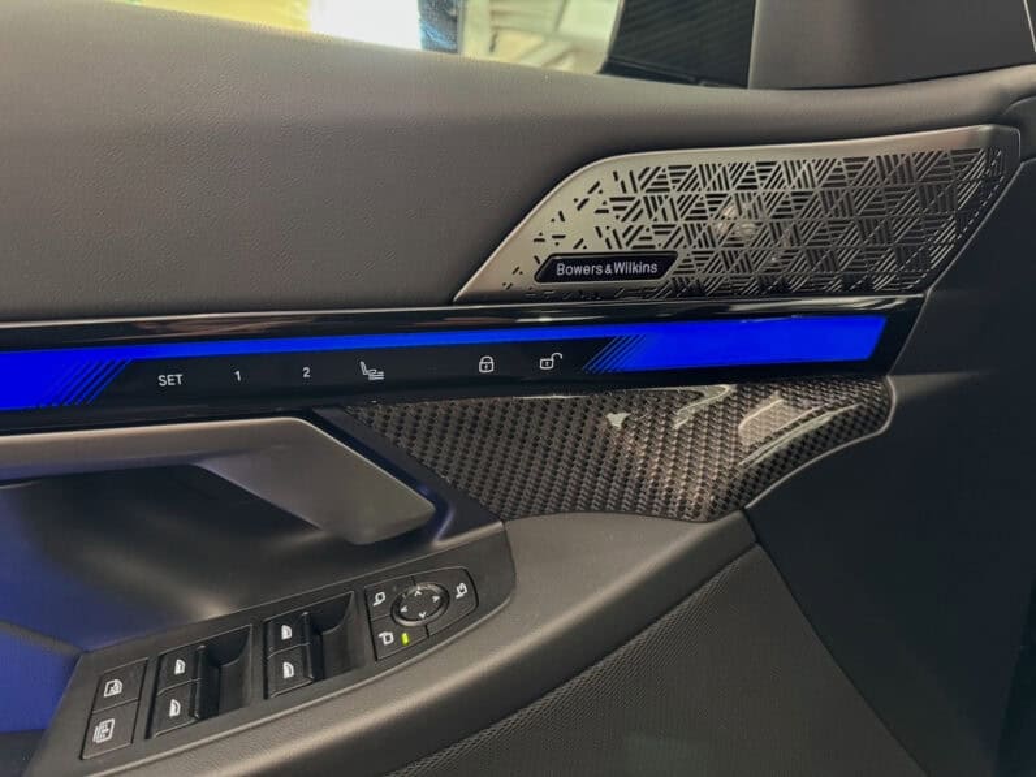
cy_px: 388
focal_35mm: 24
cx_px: 518
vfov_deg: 56.8
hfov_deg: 71.6
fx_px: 718
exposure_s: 1/33
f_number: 1.8
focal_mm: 6.8
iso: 800
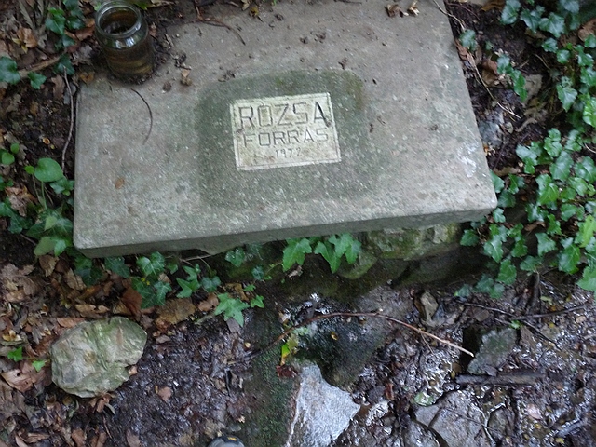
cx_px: 298
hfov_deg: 65.3
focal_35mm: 27
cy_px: 224
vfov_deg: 51.4
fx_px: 465
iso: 400
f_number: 2.8
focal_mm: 4.8
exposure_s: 1/8
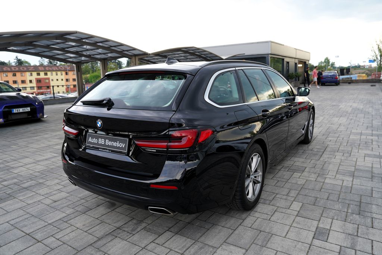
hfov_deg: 71.5
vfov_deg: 51.3
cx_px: 191
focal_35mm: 25
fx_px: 265
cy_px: 128
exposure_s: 1/80
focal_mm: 25
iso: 100
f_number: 4.5
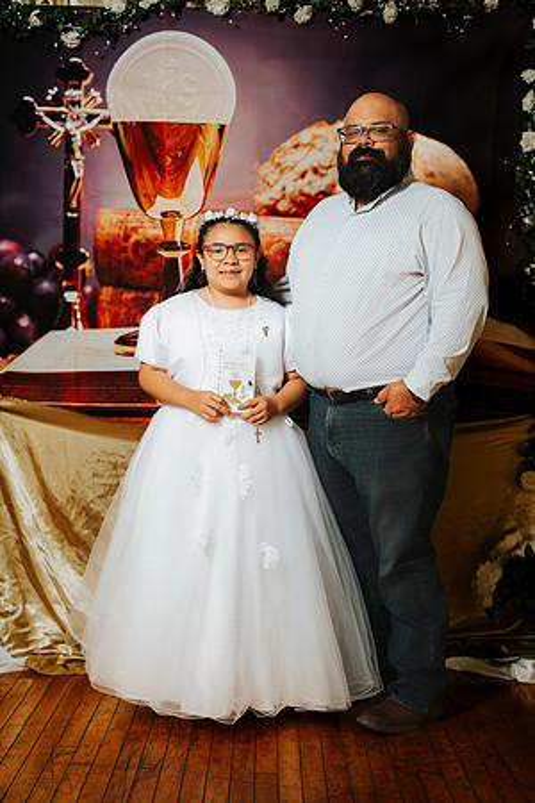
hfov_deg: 27.0
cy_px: 402
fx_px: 1114
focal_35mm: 50
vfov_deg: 39.6
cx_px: 268
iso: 400
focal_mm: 50
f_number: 2.5
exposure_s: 1/250
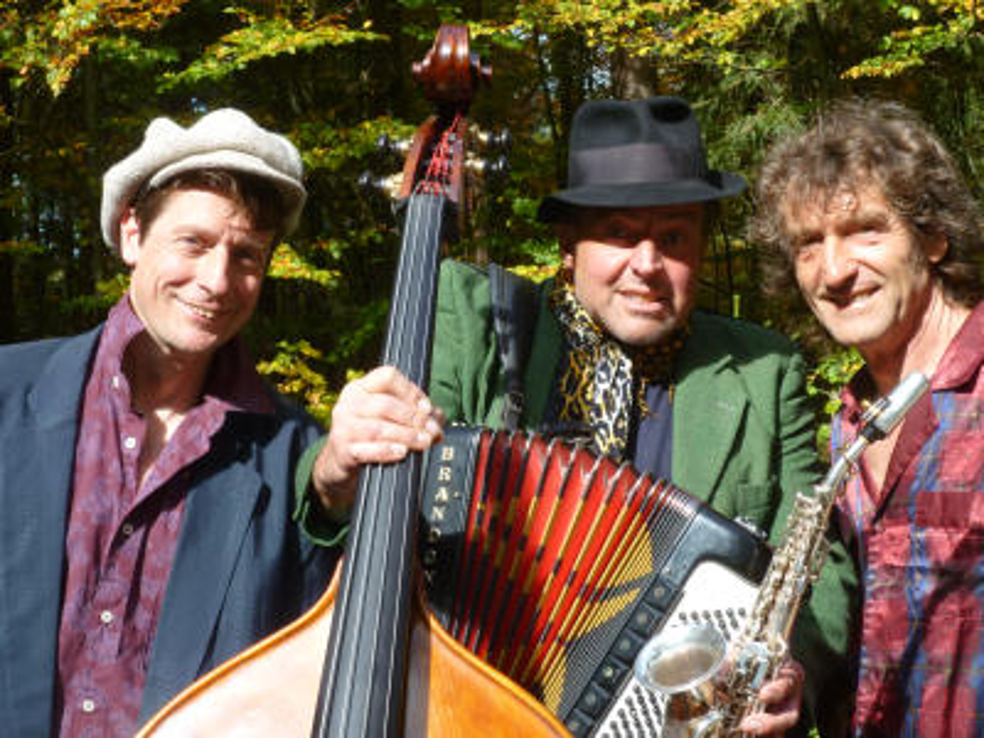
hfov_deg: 29.8
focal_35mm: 65
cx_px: 492
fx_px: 1848
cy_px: 369
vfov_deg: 22.6
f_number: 5.2
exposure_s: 1/80
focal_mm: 11.5
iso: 80
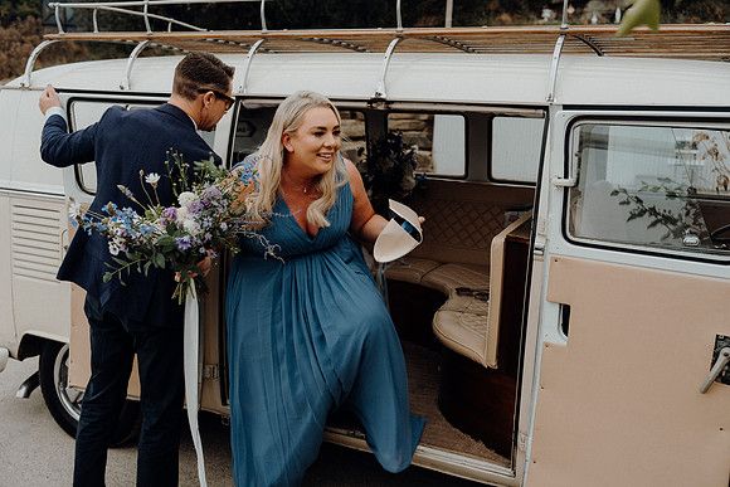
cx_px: 365
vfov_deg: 40.0
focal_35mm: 33
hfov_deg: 57.2
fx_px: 669
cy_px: 244
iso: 125
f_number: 3.5
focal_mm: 33
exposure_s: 1/200
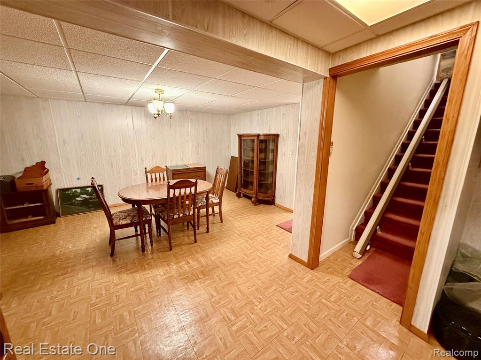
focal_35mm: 14
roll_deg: -0.4
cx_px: 240
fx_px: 195
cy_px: 180
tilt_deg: -12.0
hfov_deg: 102.1
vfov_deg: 85.7
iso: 800
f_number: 2.2
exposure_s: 1/60
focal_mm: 2.22
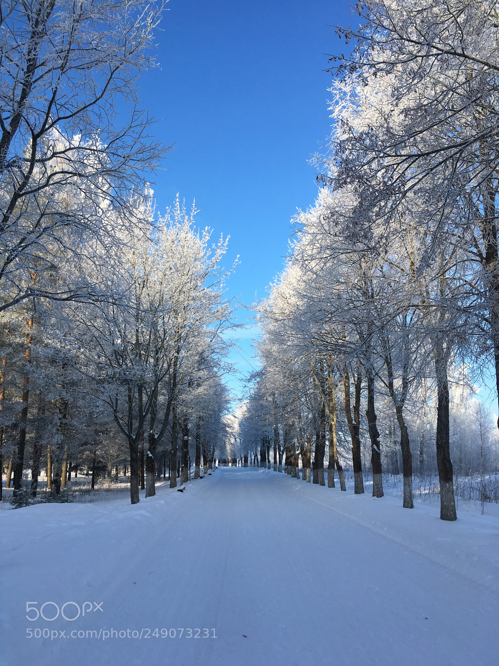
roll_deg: -0.8
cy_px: 333
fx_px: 557
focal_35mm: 29
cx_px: 250
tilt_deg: +11.2
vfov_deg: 61.7
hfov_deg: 48.2
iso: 25
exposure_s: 1/927
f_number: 2.2
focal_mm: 4.15
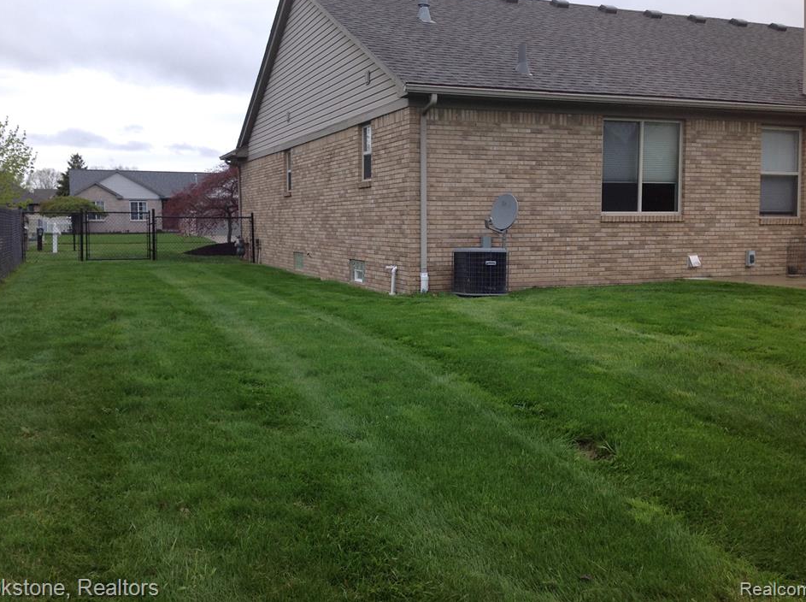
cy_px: 276
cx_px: 389
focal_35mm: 38
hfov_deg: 49.0
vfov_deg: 37.6
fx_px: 883
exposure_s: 1/687
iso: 50
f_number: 2.4
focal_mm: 4.28
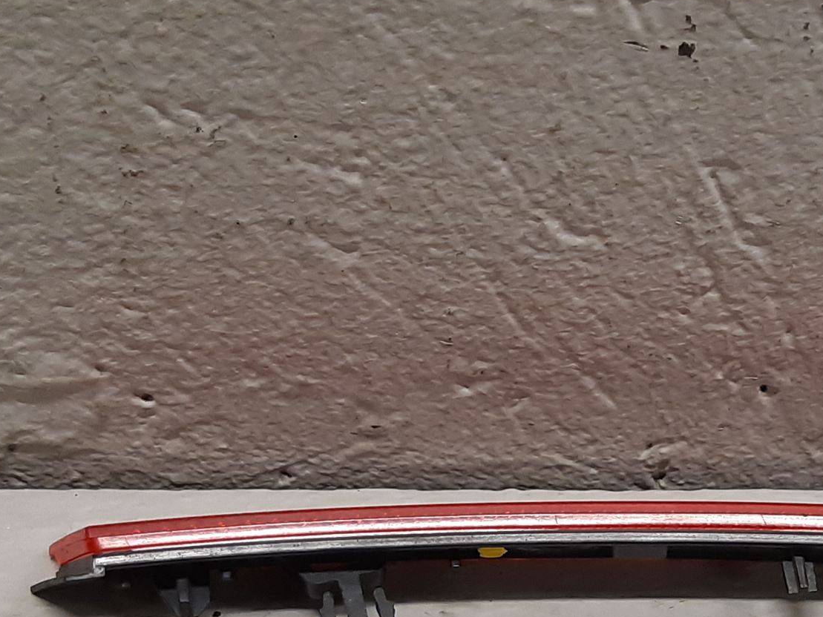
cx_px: 643
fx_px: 1141
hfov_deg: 38.4
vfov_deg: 29.0
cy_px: 561
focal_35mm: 48
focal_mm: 3.93
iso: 125
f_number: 1.7
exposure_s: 1/50
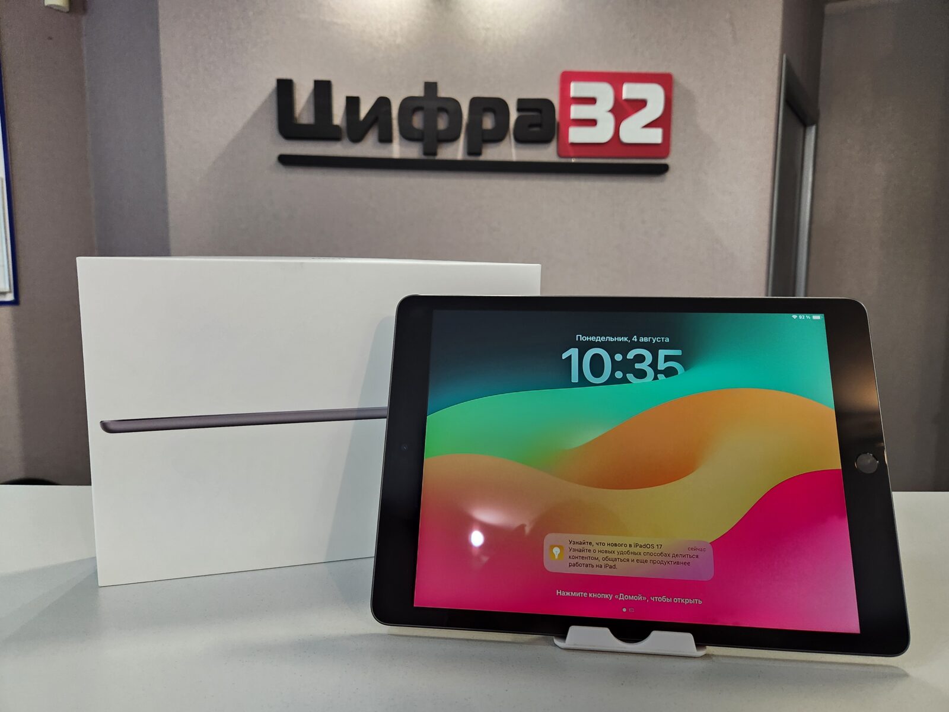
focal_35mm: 23
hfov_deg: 73.9
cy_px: 356
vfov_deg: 58.9
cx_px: 474
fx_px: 631
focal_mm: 5.4
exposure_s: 1/100
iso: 250
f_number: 1.8
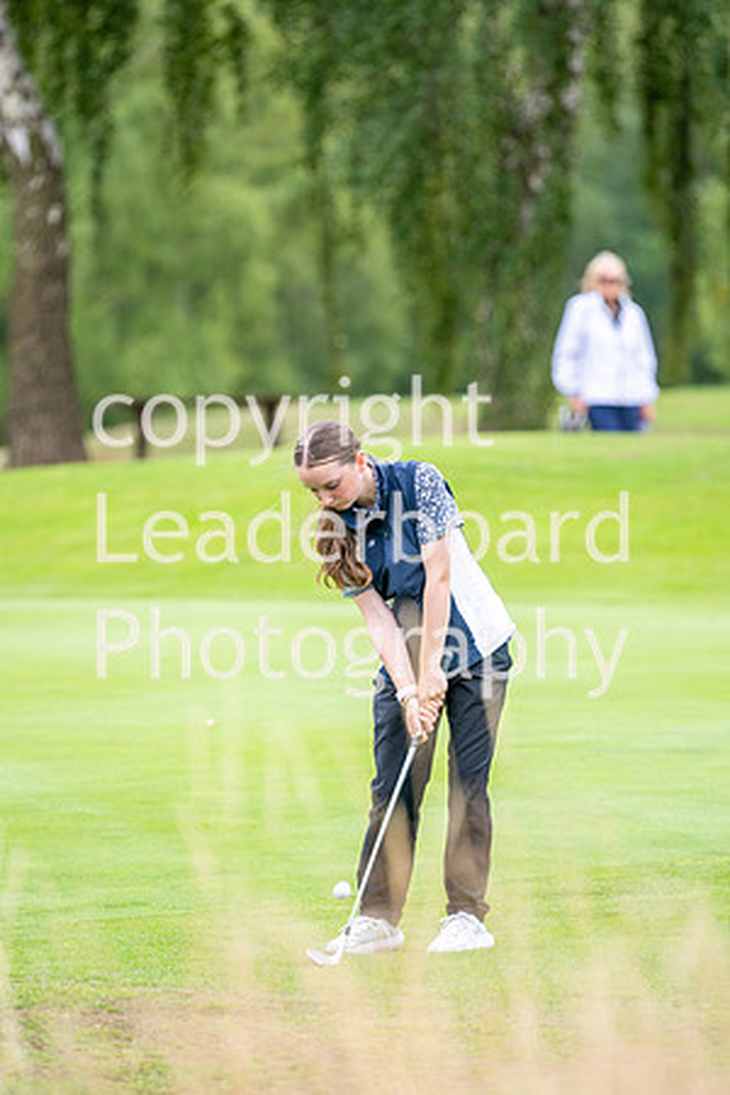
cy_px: 548
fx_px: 9124
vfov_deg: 6.9
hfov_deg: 4.6
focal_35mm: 300
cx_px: 365
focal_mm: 300
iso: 400
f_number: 5
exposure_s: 1/1000
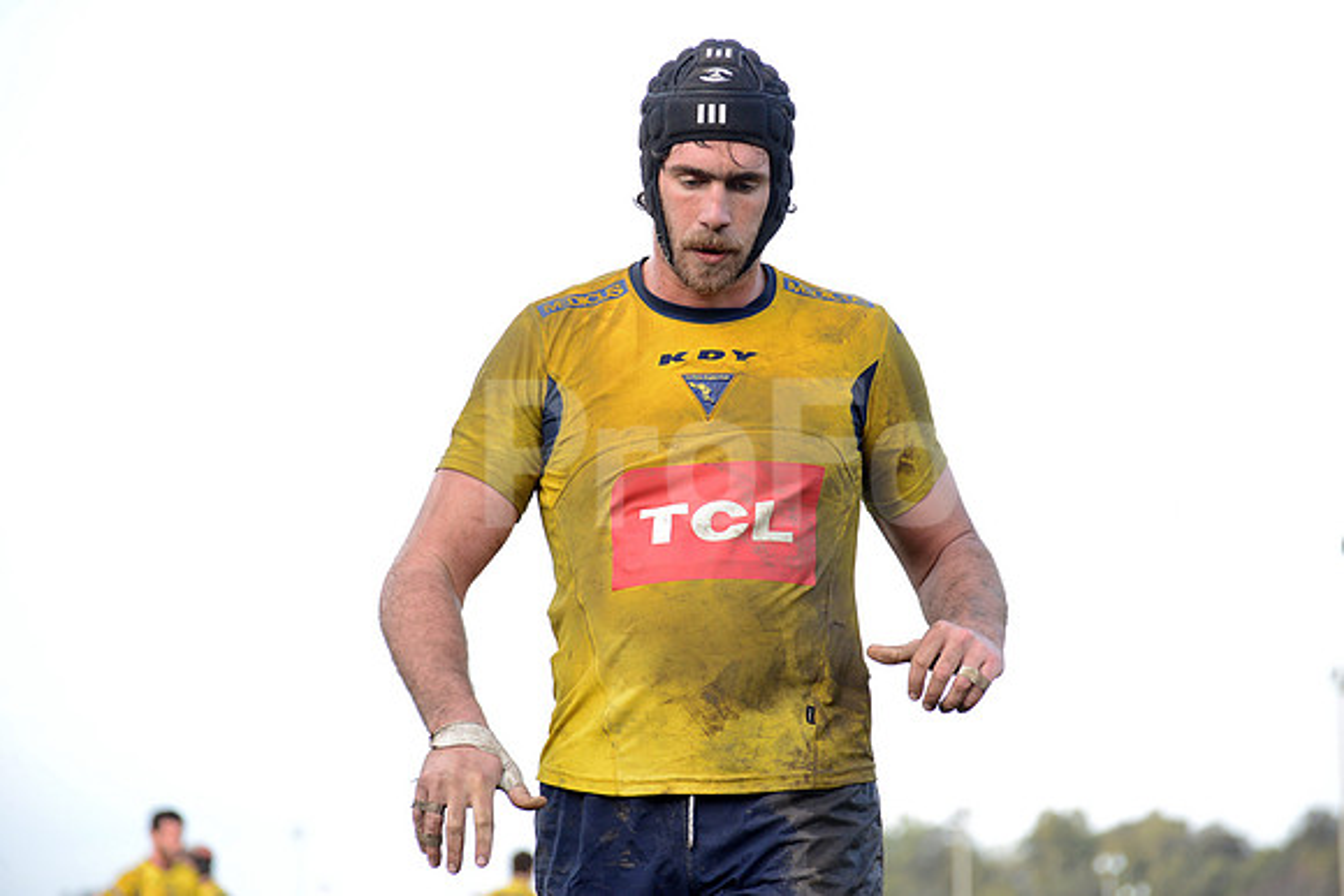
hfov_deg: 17.6
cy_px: 448
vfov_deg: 11.8
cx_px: 672
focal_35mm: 116
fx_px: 4331
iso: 1000
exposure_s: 1/800
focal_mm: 116
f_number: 4.8
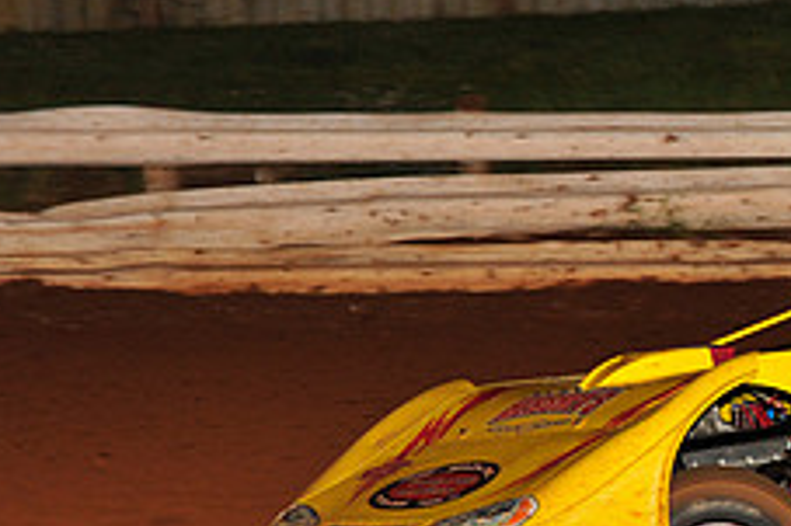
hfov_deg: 7.6
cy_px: 373
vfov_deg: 5.1
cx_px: 955
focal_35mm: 268
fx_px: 5884
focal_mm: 105
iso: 800
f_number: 6.3
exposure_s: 1/320
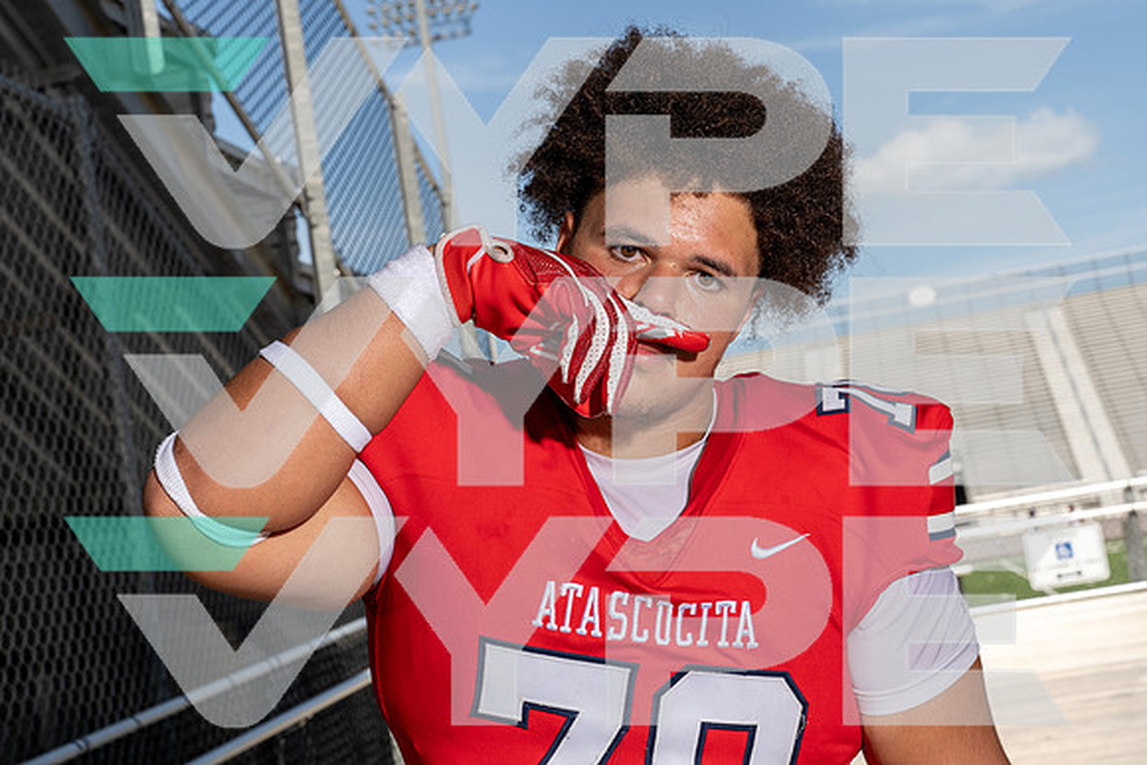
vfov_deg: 20.9
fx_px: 2071
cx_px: 574
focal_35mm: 65
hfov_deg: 31.0
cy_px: 382
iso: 160
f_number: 10
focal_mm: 65
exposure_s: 1/250
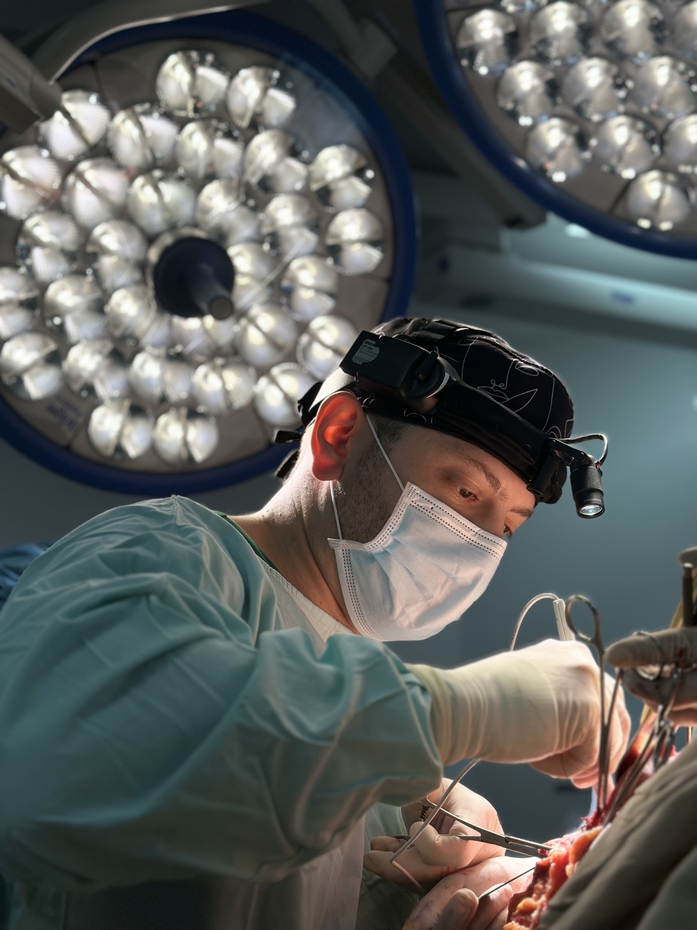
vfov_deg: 39.7
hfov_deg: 30.3
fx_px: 1289
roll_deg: +1.8
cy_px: 465
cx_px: 348
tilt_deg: +15.6
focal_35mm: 48
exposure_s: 1/864
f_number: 1.78
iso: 80
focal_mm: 6.86
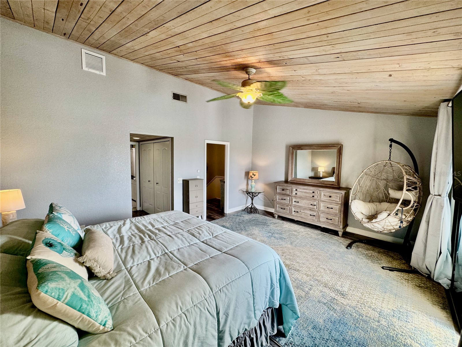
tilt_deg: -5.8
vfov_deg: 85.7
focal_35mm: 14
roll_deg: -1.0
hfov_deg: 102.1
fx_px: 187
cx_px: 231
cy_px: 174
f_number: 2.2
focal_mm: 2.22
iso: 160
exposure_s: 1/120
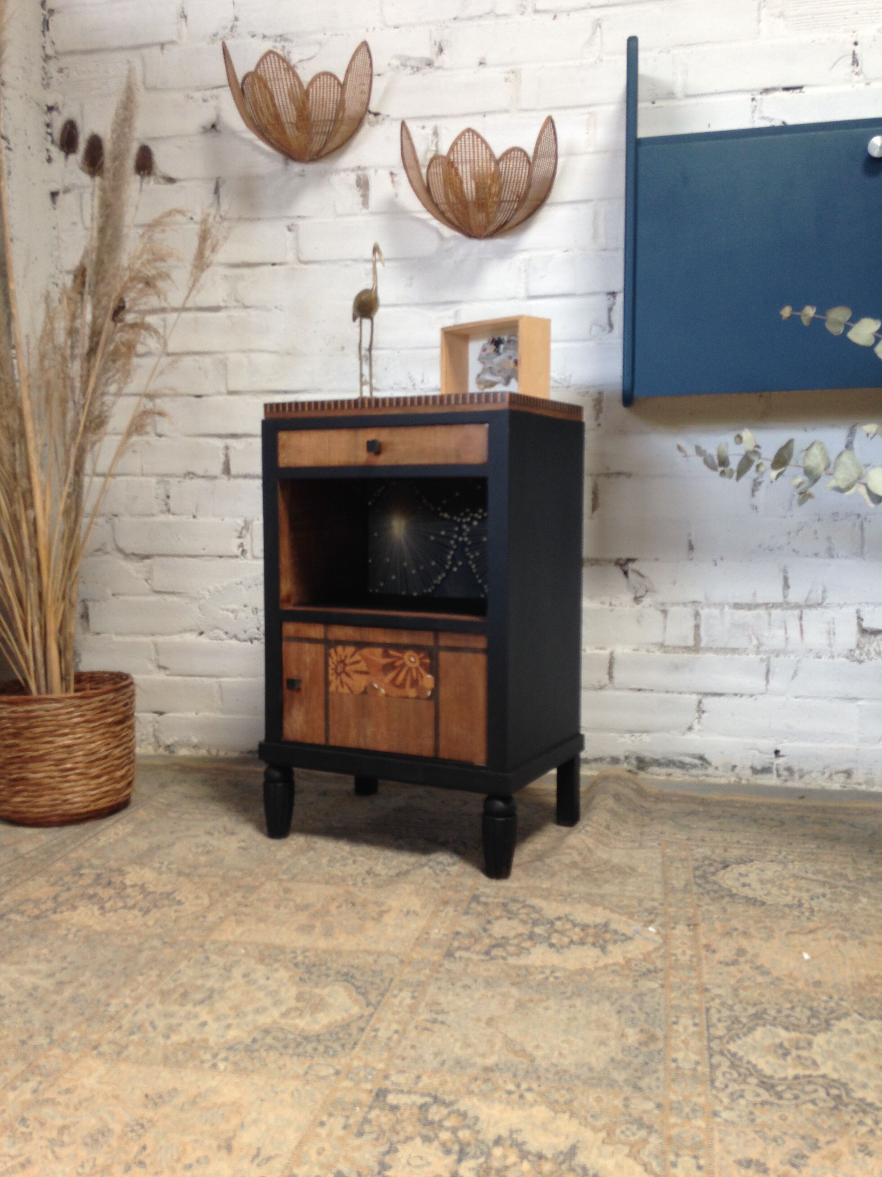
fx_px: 1121
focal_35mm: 33
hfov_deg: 42.9
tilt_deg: -6.5
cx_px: 441
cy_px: 588
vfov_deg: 55.4
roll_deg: +0.1
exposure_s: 1/24
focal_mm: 4.12
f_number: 2.4
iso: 50
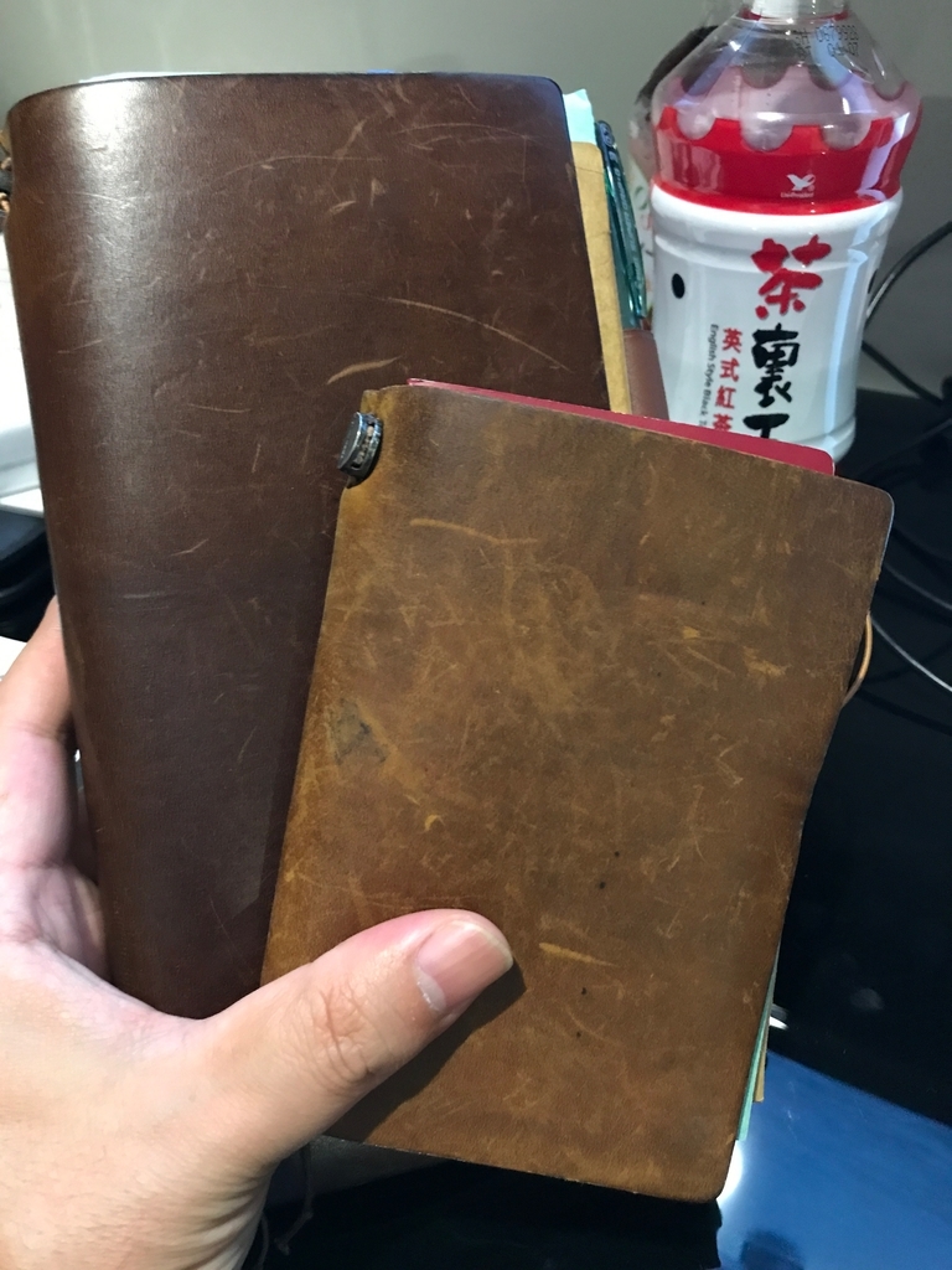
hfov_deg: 49.7
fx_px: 1027
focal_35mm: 28
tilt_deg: -36.0
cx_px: 476
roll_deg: +3.0
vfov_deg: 63.4
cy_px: 635
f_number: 1.8
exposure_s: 1/5
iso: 100
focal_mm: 3.99
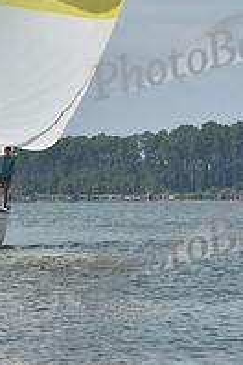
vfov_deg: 3.5
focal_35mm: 586
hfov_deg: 2.3
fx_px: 5933
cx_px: -3
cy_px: -17
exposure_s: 1/1000
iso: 320
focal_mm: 200
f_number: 11
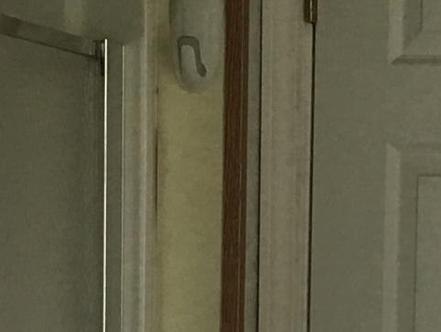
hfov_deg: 10.7
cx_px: 596
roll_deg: -1.6
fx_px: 2295
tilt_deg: -5.3
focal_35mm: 180
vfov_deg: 8.0
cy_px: 541
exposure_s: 1/15
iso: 32
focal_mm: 4.15
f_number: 2.2
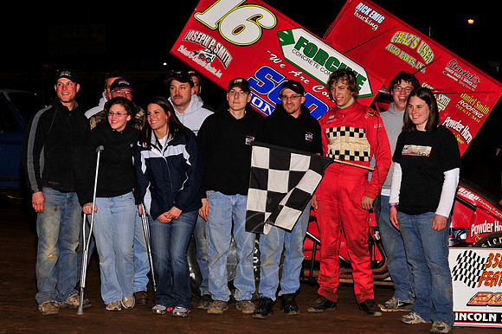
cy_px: 167
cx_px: 251
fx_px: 1115
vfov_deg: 17.0
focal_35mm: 80
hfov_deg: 25.4
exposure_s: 1/250
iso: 500
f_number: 6.3
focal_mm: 80
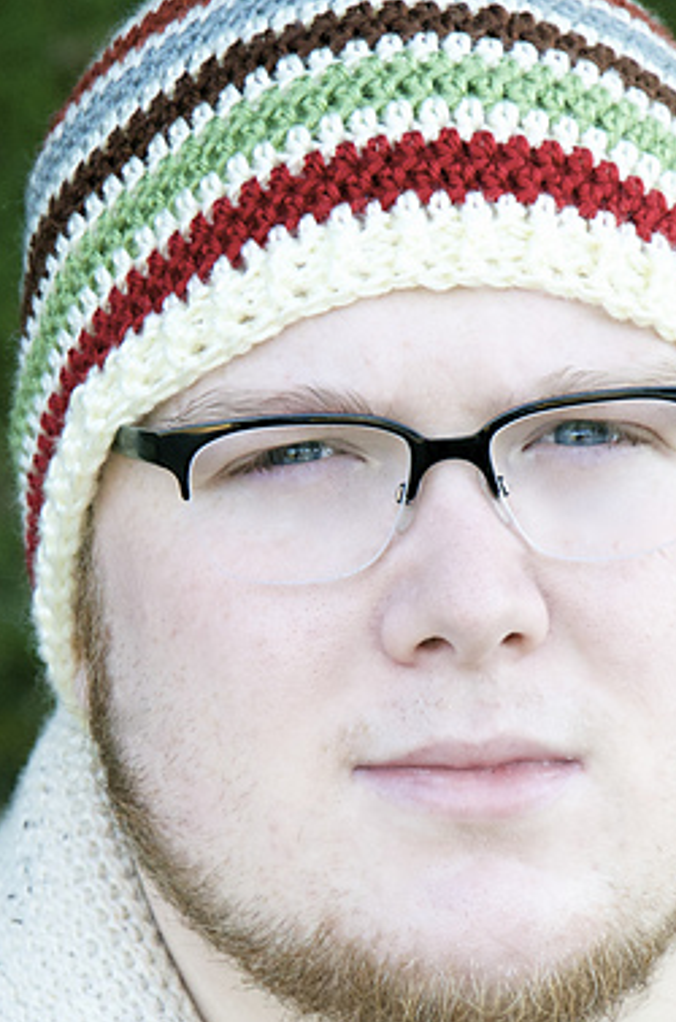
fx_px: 7557
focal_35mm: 267
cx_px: 425
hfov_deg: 5.1
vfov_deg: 7.7
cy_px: 671
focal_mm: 105
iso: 1600
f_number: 9
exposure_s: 1/320
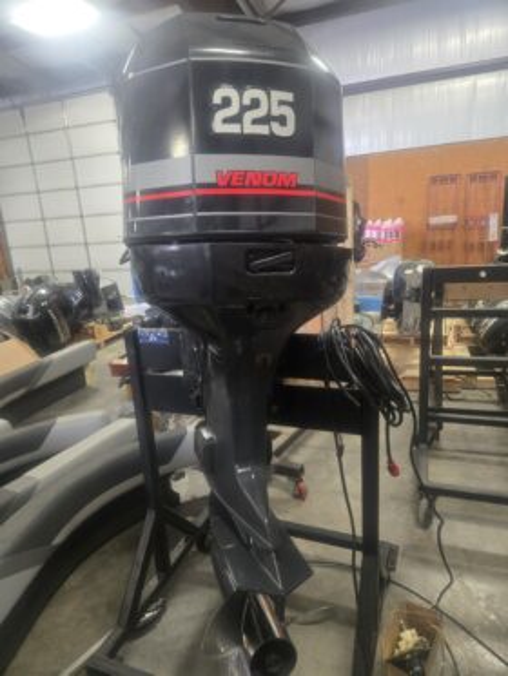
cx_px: 254
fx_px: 450
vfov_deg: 73.9
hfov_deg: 58.9
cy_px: 338
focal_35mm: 23
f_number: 1.8
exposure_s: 1/120
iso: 640
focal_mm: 5.4
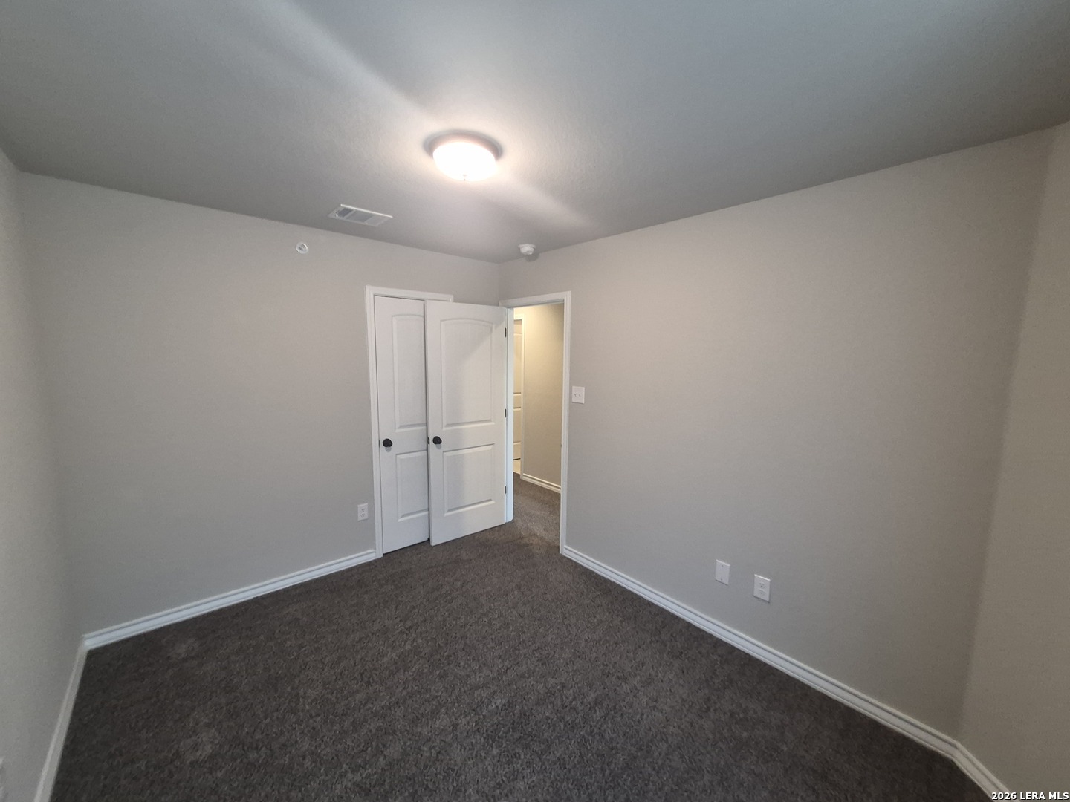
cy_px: 401
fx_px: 402
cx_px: 535
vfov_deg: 89.9
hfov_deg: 106.2
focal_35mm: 13
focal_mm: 1.74
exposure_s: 1/60
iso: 320
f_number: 2.2
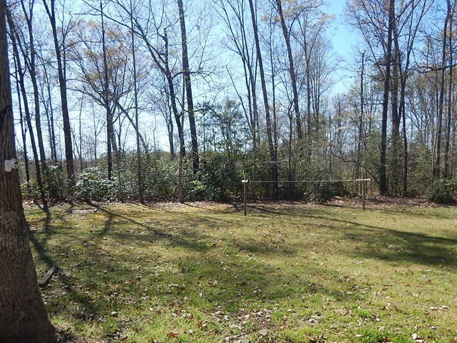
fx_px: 383
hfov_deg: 61.6
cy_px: 222
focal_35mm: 29
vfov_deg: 47.6
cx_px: 243
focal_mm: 4
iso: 125
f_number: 3
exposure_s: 1/1250
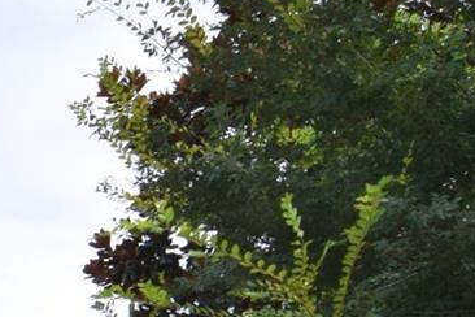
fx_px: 952
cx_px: -319
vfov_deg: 16.0
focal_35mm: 72
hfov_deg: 21.3
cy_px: 573
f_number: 7.1
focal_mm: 11
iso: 100
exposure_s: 1/200
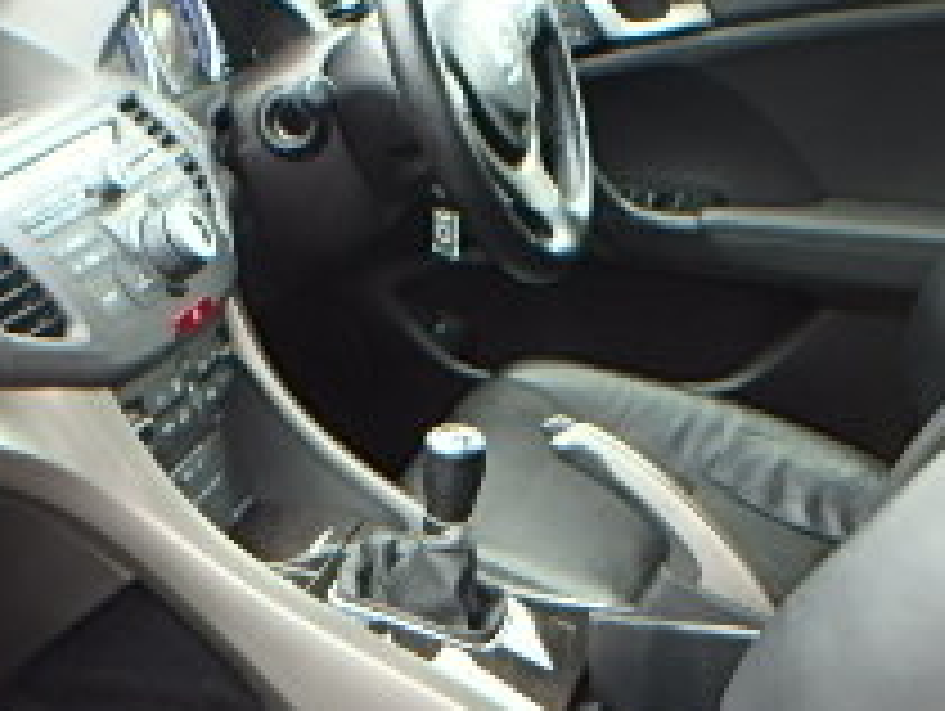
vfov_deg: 22.6
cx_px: 342
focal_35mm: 64
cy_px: 594
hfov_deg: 30.1
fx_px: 1749
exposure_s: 1/40
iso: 200
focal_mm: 3.7
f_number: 3.5
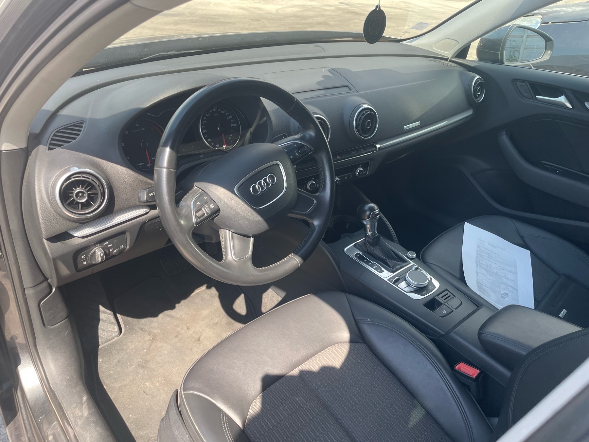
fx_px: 442
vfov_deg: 53.1
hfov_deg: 67.3
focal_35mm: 26
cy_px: 221
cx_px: 294
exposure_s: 1/321
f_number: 1.6
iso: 32
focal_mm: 4.2
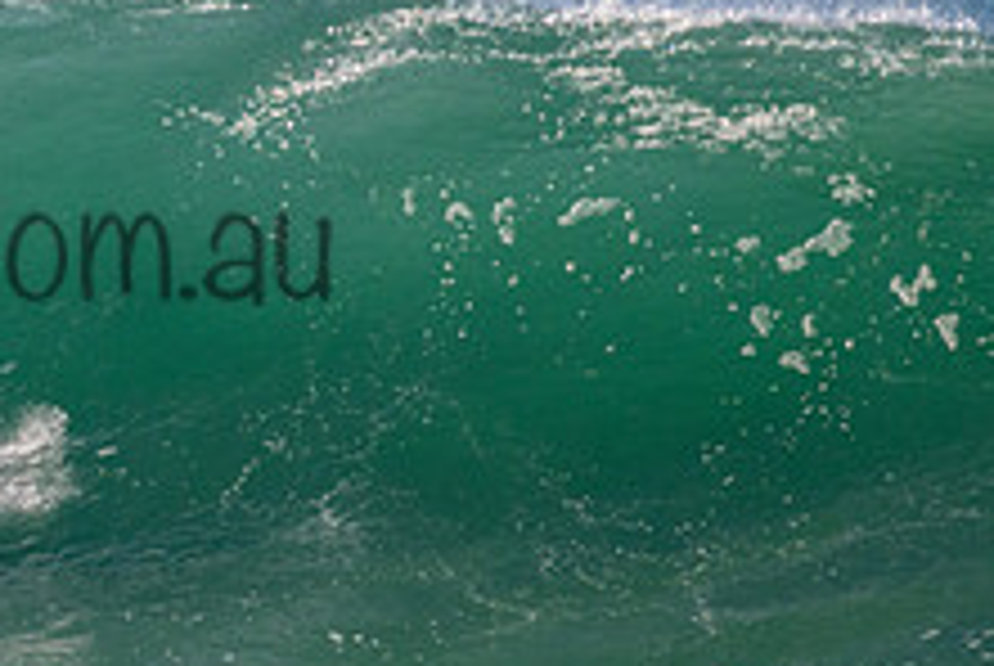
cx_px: -144
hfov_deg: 1.0
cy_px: 196
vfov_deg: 0.7
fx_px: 57921
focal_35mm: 2095
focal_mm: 800
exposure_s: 1/2000
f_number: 11
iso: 1800
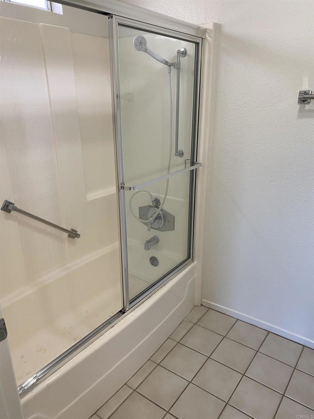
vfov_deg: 67.3
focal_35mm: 26
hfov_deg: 53.1
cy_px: 210
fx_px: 314
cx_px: 157
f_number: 1.8
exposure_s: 1/60
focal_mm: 4.25
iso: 80
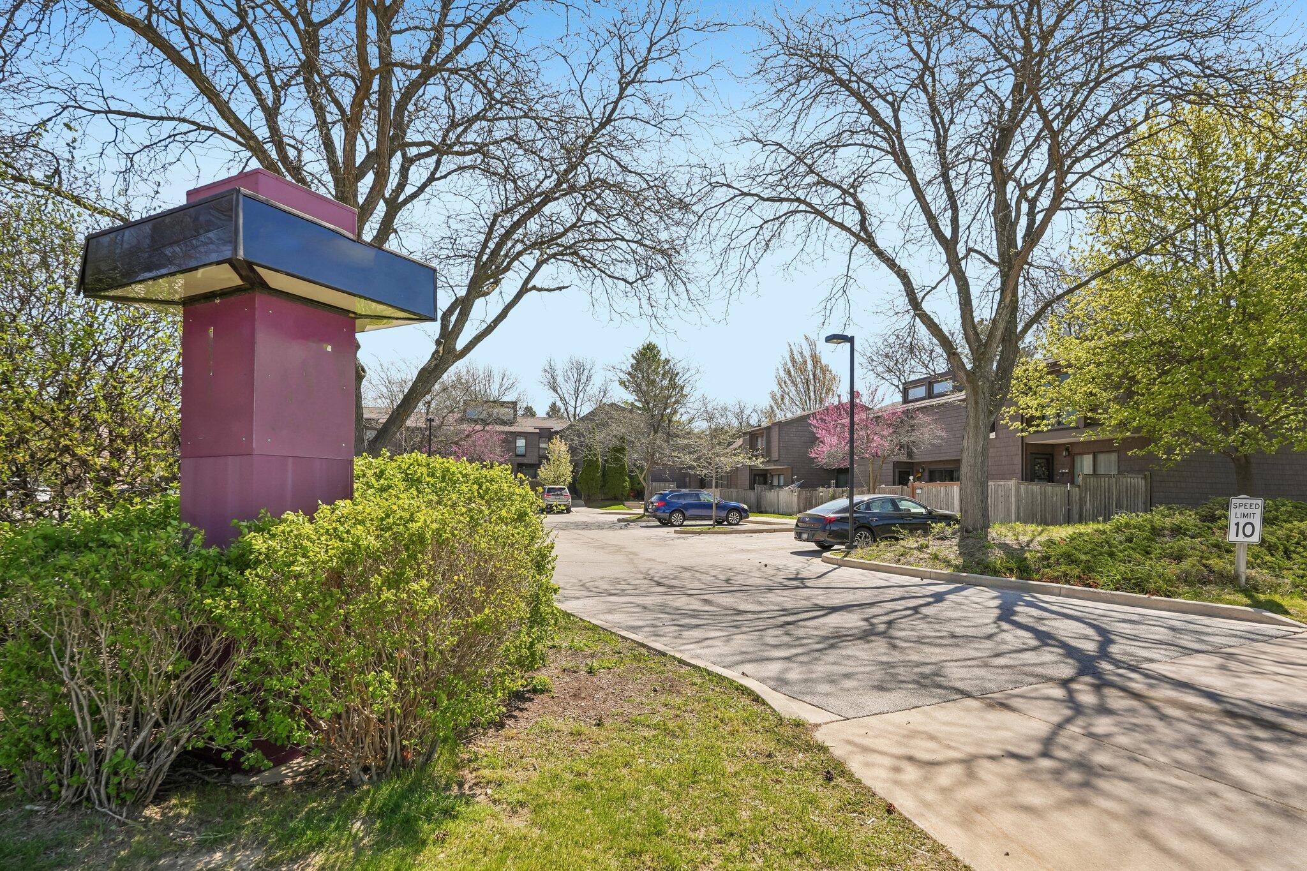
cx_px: 654
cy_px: 436
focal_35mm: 20
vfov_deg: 63.2
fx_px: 708
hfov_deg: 85.4
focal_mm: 19.5
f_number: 6.3
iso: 100
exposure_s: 1/320
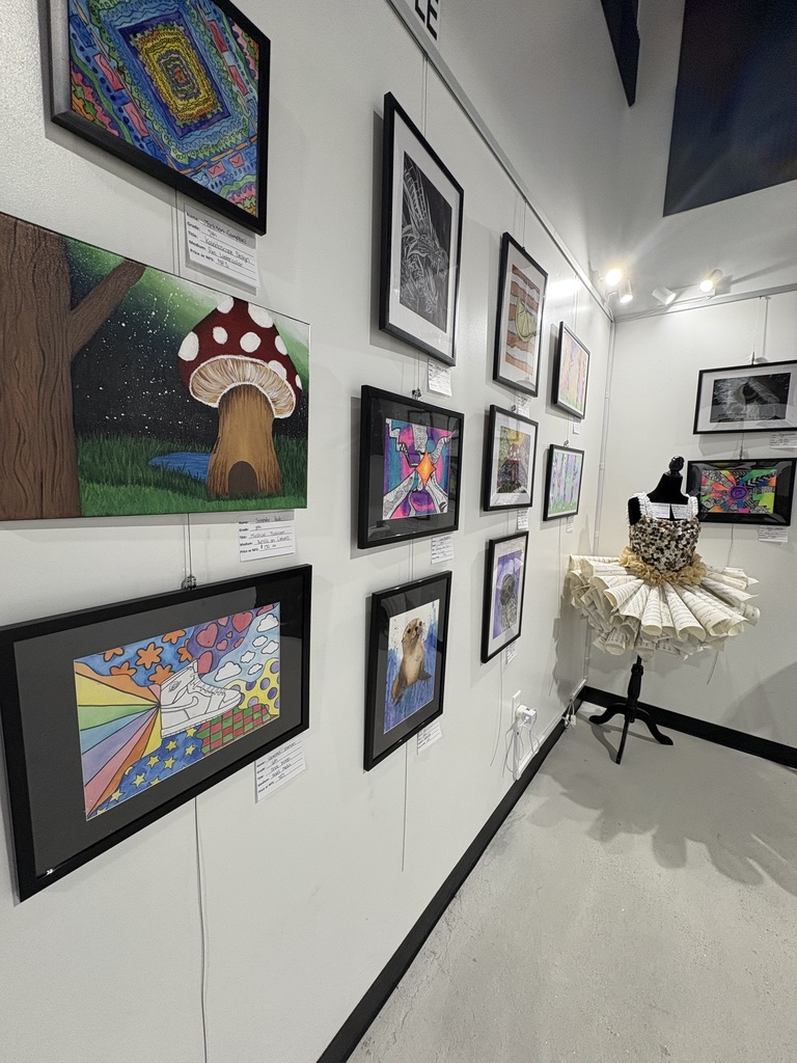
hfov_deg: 85.7
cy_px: 532
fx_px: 430
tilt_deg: -6.9
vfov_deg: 102.1
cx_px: 398
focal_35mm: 14
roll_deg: -0.3
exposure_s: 1/60
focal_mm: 2.22
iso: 160
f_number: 2.2
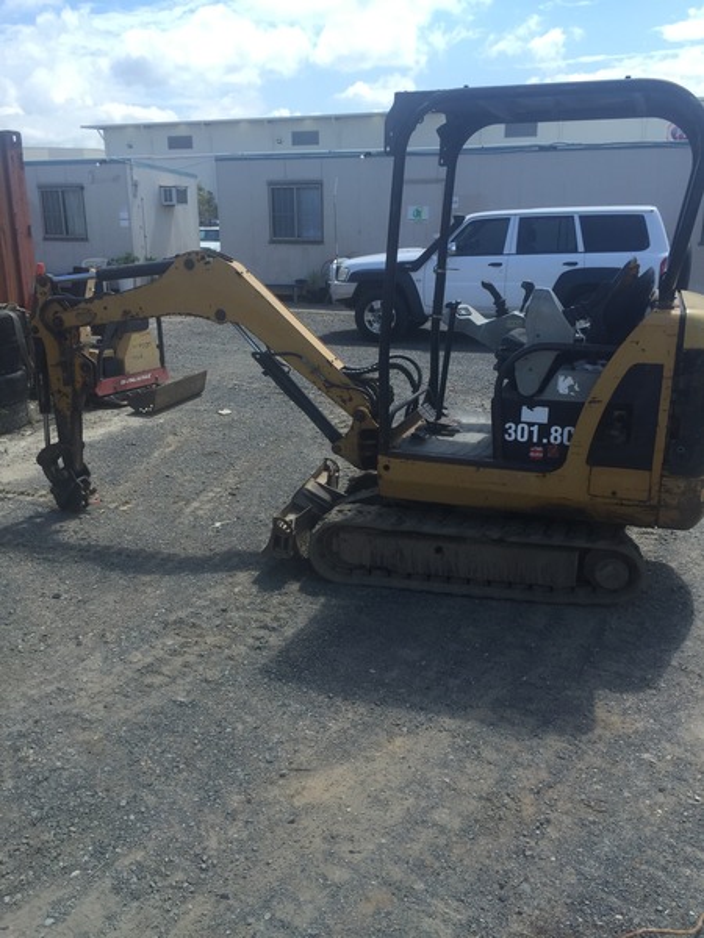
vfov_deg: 61.7
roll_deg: +0.4
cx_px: 352
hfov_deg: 48.2
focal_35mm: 29
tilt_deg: -15.0
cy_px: 469
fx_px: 786
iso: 32
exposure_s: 1/1364
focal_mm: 4.15
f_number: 2.2
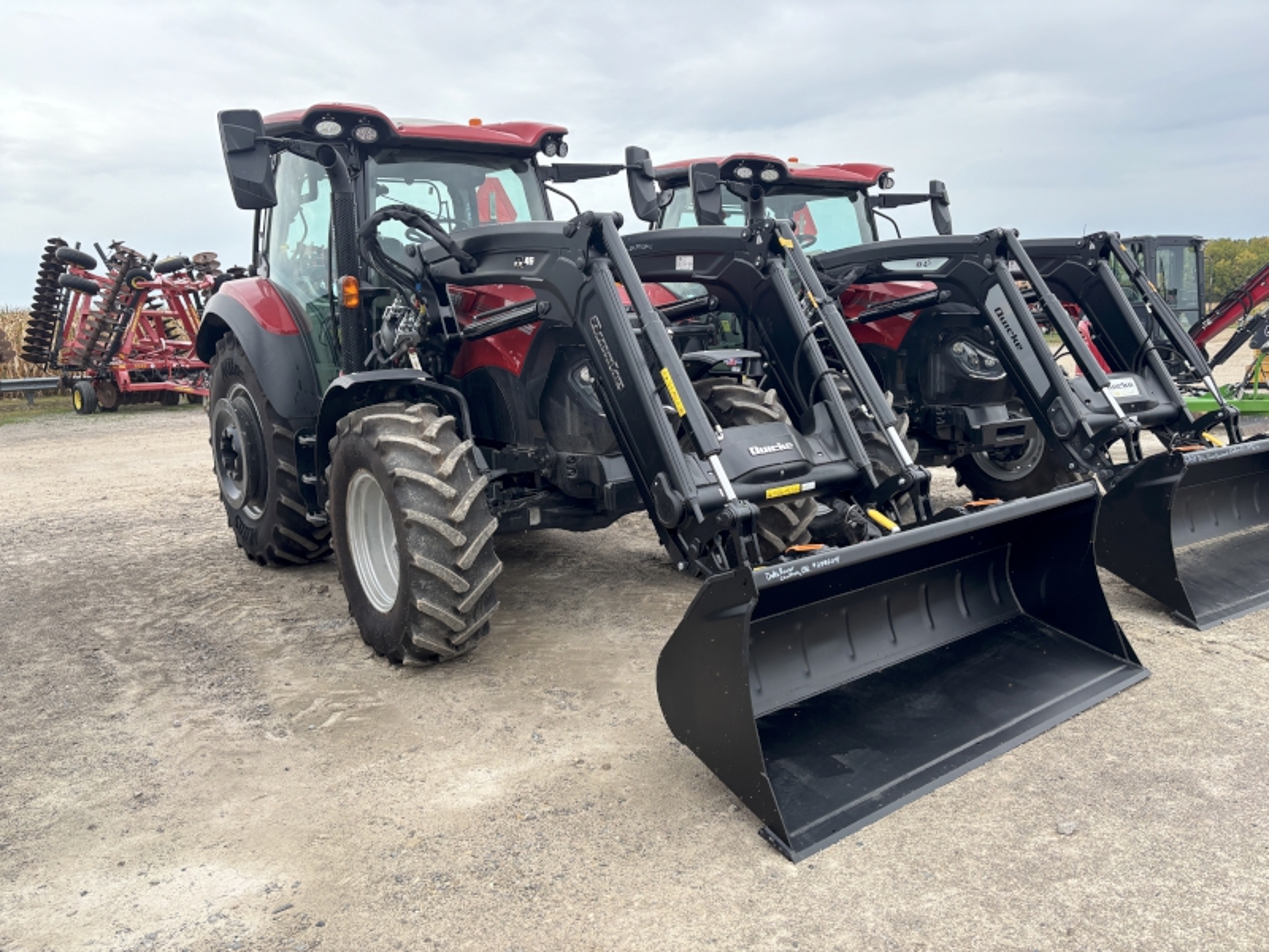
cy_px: 476
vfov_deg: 53.1
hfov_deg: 67.3
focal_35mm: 26
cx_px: 634
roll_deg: +1.3
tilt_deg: -7.7
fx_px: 953
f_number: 1.6
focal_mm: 5.96
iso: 50
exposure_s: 1/831
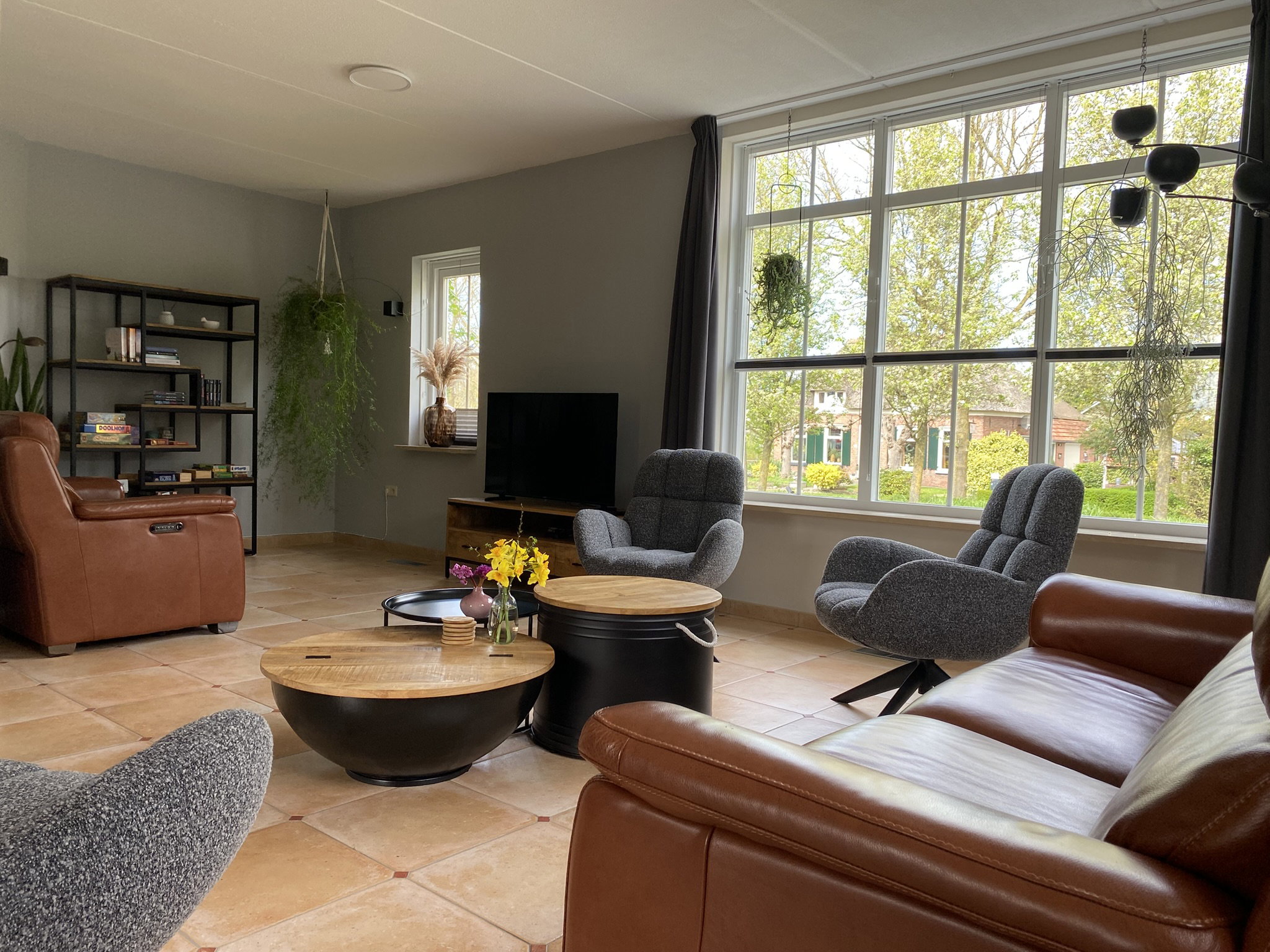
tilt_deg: -4.0
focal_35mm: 26
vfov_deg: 53.1
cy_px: 476
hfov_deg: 67.3
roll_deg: -2.0
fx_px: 954
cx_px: 635
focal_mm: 4.25
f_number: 1.8
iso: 40
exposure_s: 1/122
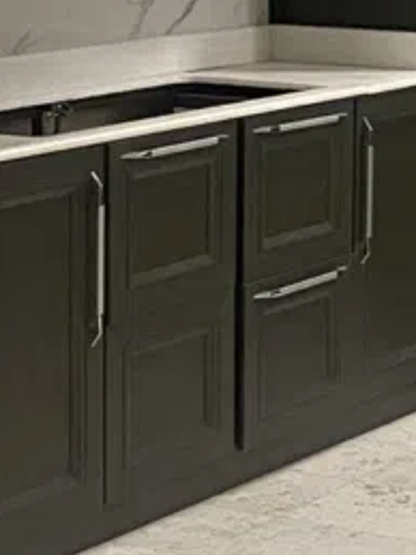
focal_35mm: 137
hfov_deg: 10.4
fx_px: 2197
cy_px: -57
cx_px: 654
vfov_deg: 14.1
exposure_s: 1/51
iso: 500
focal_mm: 4.25
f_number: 1.8
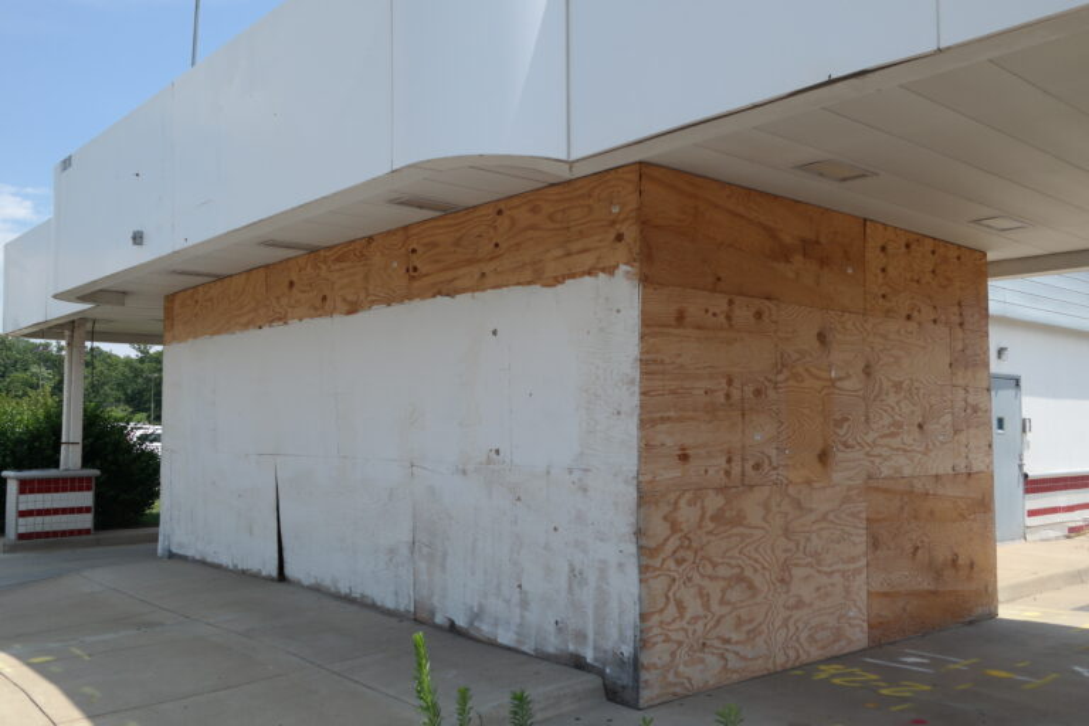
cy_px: 363
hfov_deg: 61.9
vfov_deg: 43.6
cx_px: 544
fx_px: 907
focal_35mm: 30
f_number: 6.3
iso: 100
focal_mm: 20
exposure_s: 1/320
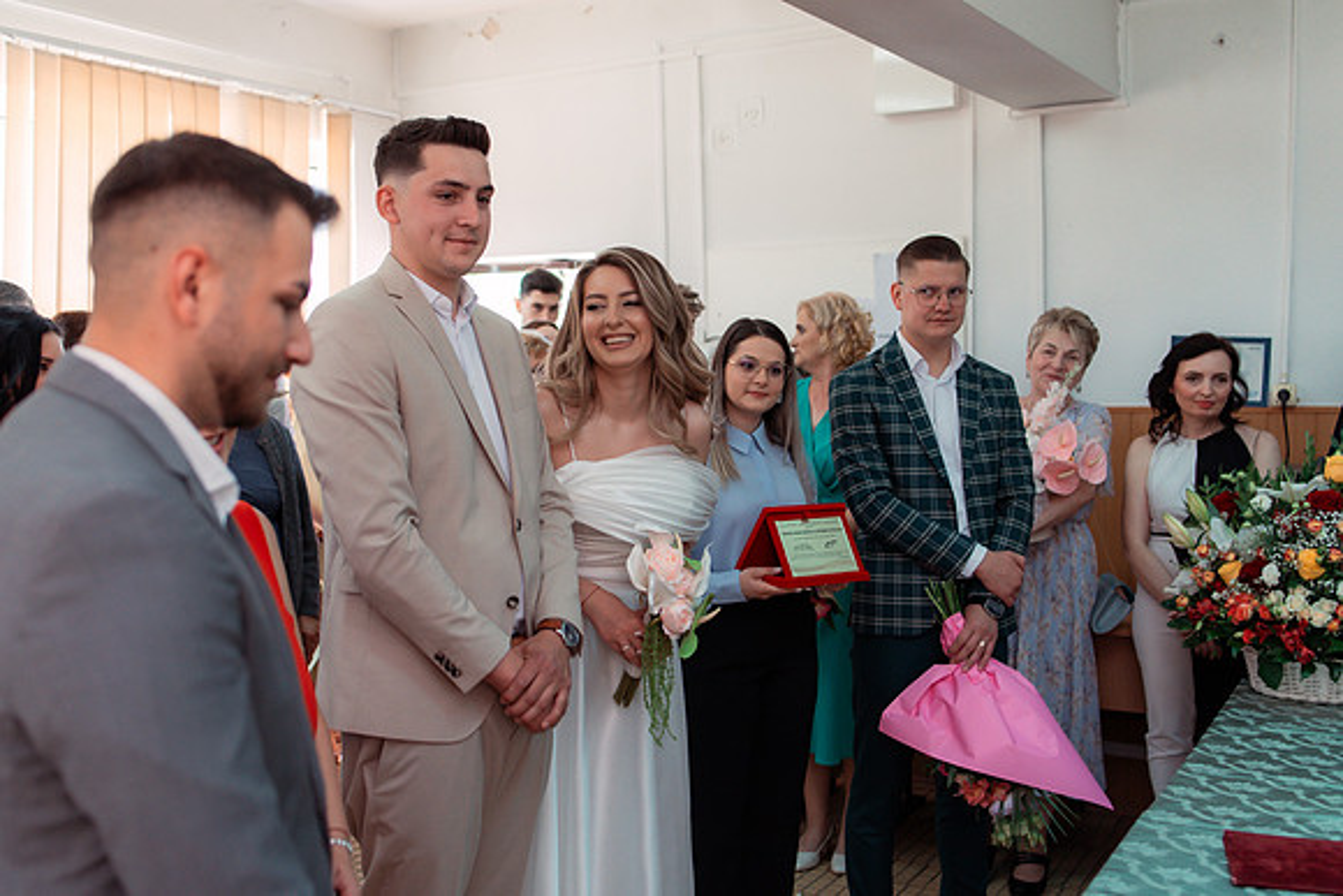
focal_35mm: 38
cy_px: 446
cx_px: 636
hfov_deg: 50.4
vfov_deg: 34.9
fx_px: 1427
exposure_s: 1/320
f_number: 3.2
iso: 800
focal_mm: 35
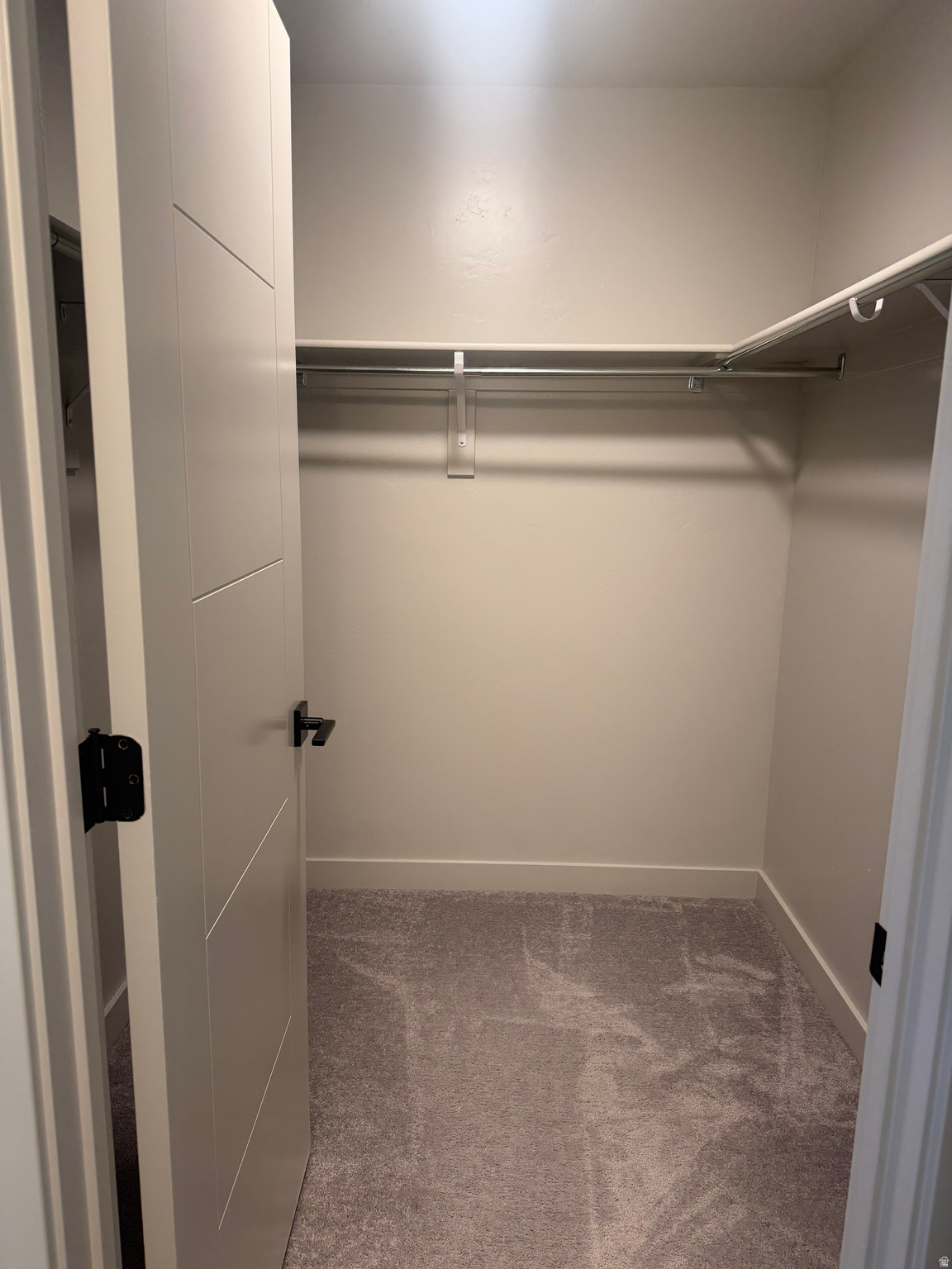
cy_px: 634
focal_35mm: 24
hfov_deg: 56.8
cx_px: 476
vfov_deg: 71.6
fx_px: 880
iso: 160
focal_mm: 6.76
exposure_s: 1/120
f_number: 1.78
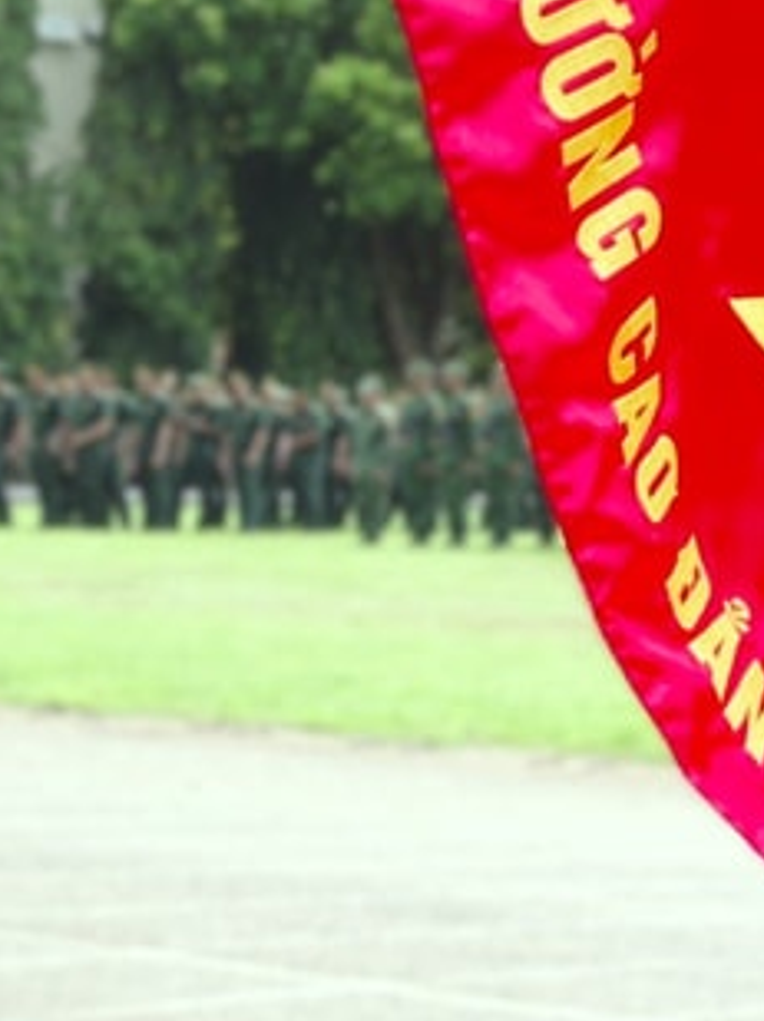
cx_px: 1373
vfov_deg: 15.3
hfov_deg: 10.8
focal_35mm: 129
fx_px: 3804
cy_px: 720
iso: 400
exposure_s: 1/90
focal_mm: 31
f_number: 14
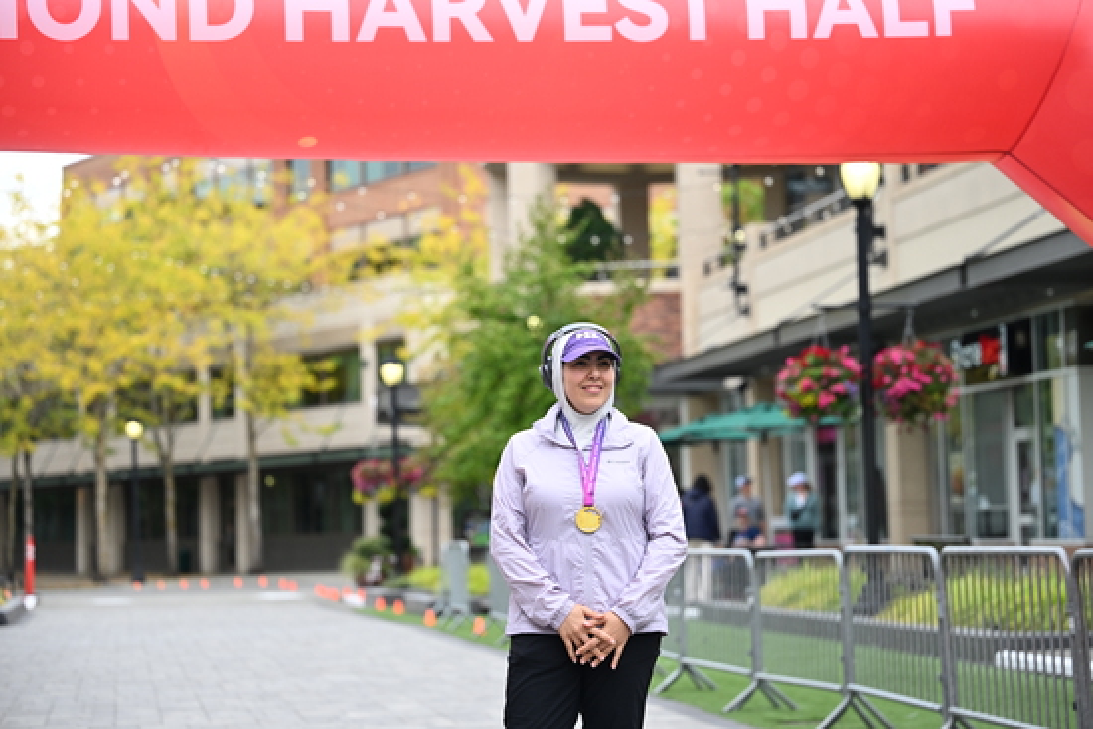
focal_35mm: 88
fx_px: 2672
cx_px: 546
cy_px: 364
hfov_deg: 23.1
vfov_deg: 15.5
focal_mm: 88
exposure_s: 1/2000
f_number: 2.8
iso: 640
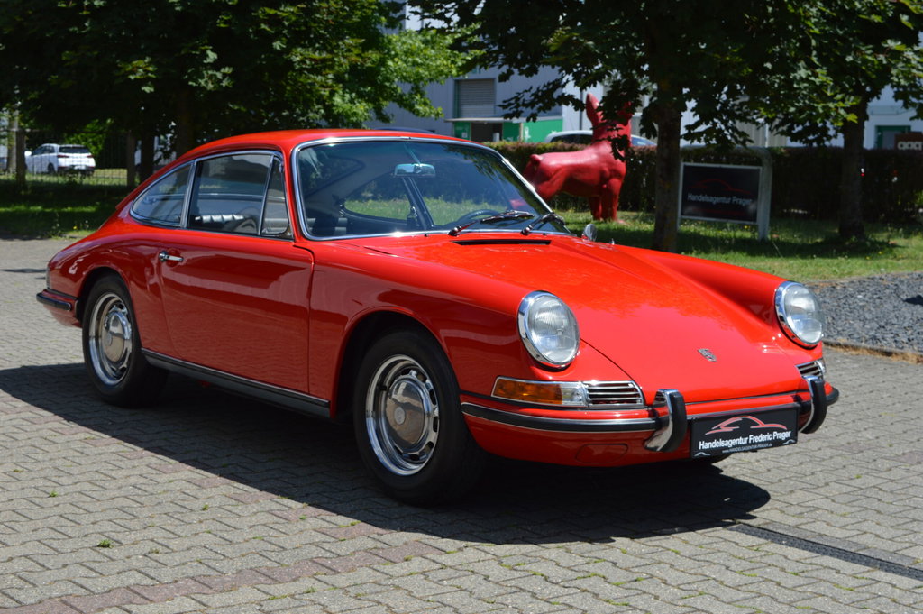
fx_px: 1537
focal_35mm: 60
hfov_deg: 33.4
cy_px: 307
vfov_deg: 22.6
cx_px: 462
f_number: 8
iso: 100
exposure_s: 1/250
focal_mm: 40
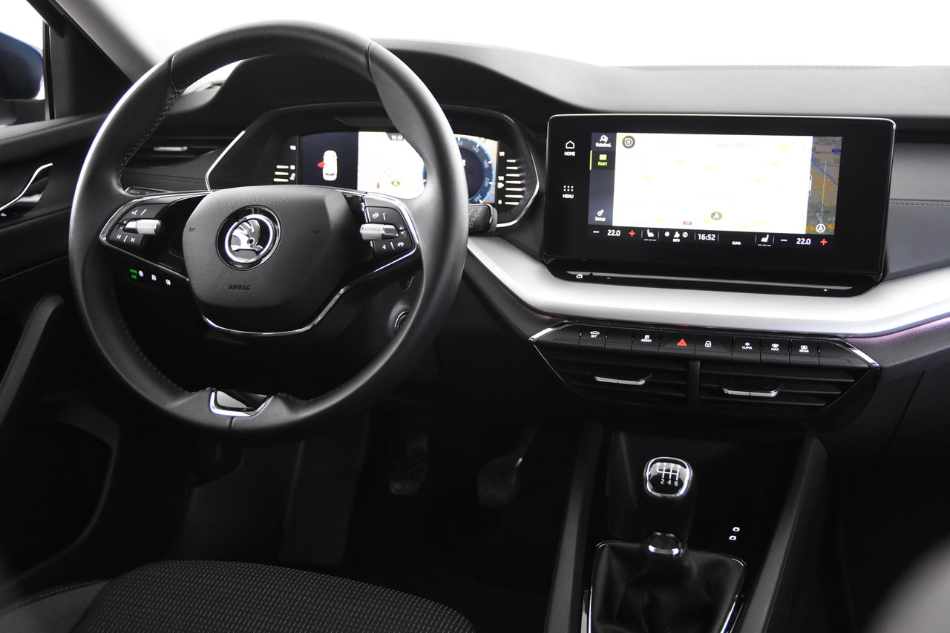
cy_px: 316
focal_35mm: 39
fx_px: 1029
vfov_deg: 34.2
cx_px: 475
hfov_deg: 49.6
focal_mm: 26
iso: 4000
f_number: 3.2
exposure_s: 1/40
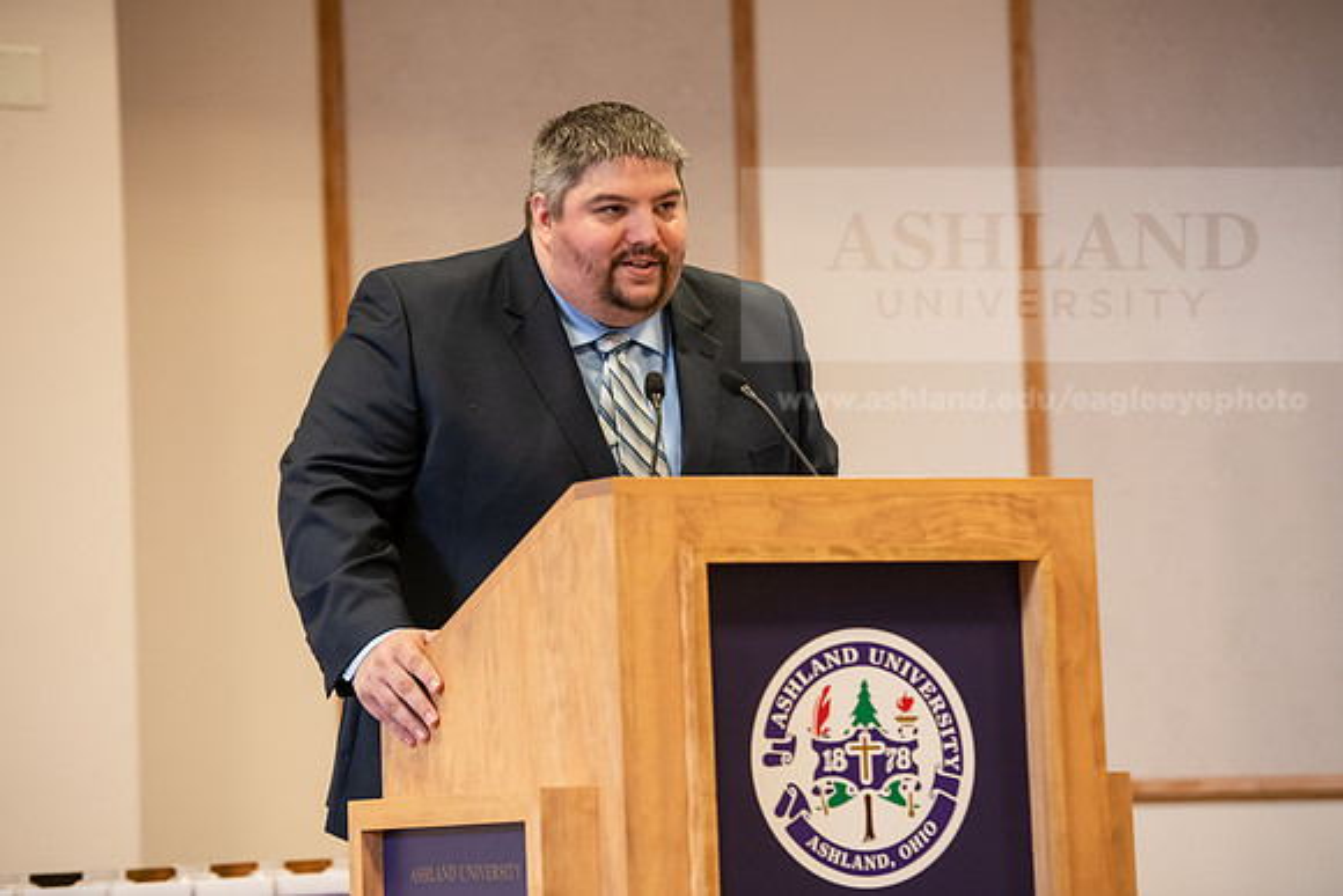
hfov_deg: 15.2
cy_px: 448
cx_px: 672
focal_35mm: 135
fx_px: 5037
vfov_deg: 10.2
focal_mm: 135
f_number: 3.5
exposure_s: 1/200
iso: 2000
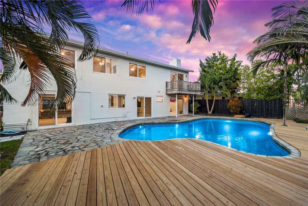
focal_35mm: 16
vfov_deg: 73.7
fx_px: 137
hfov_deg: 96.7
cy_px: 103
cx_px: 154
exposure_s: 1/10
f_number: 8
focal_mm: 16
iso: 640
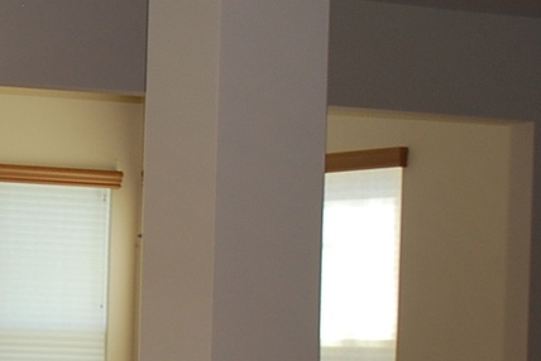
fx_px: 2722
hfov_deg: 10.8
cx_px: -360
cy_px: 447
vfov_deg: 7.5
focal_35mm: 181
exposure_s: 1/60
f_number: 5
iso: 200
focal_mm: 32
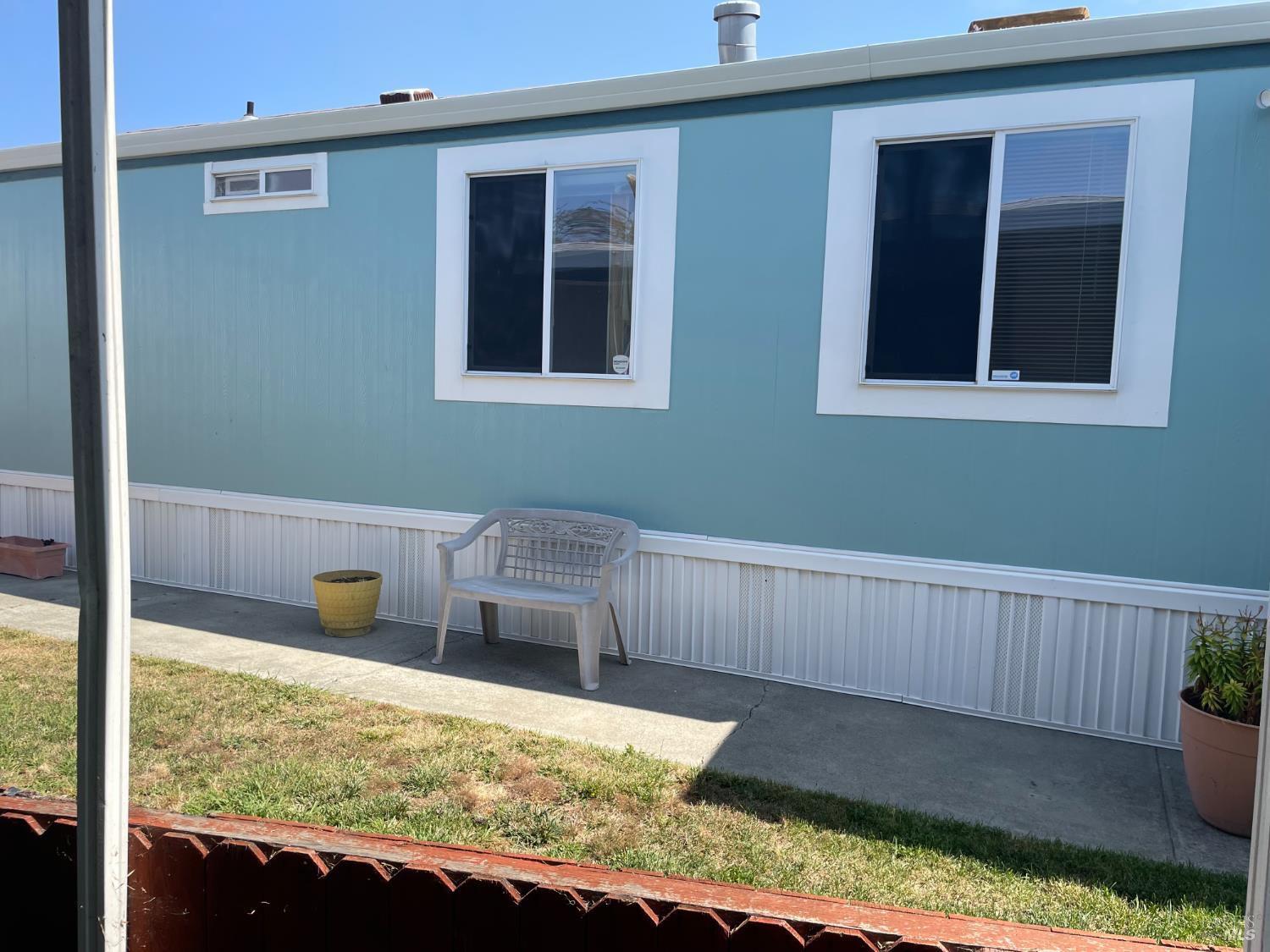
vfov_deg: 53.1
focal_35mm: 26
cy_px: 476
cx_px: 635
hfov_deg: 67.3
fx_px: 954
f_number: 1.6
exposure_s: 1/1916
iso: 32
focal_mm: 4.2
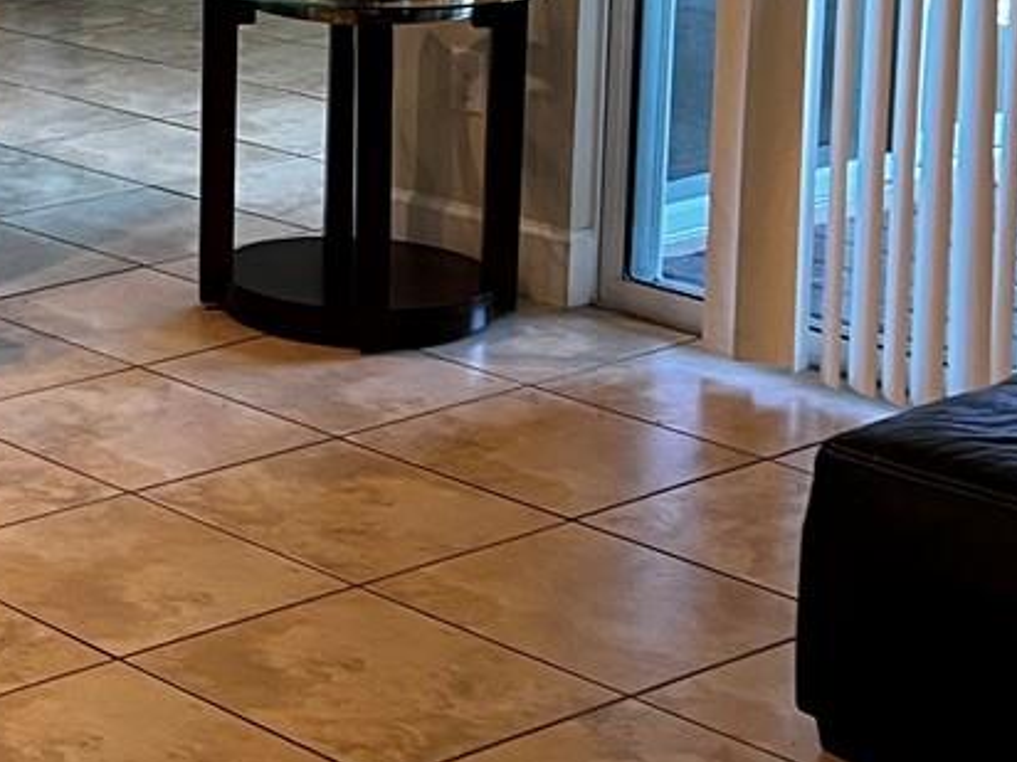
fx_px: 2967
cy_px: -30
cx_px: -587
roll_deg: +2.7
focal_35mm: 101
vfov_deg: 14.4
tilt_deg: -6.4
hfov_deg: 17.2
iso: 160
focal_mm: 5.7
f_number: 1.5
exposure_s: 1/60
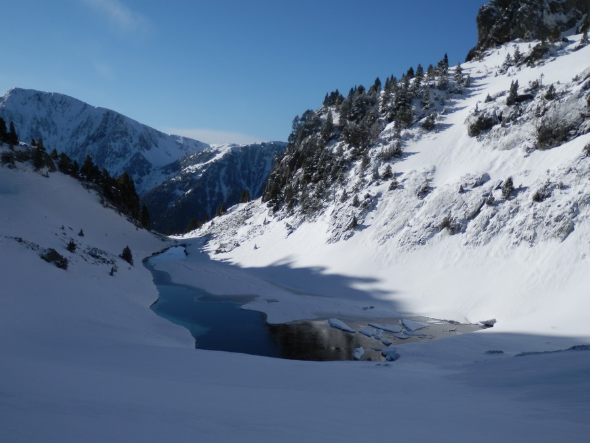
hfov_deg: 50.1
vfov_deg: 38.7
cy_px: 222
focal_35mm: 37
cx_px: 295
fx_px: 631
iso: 80
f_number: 10.1
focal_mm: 6.6
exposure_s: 1/250
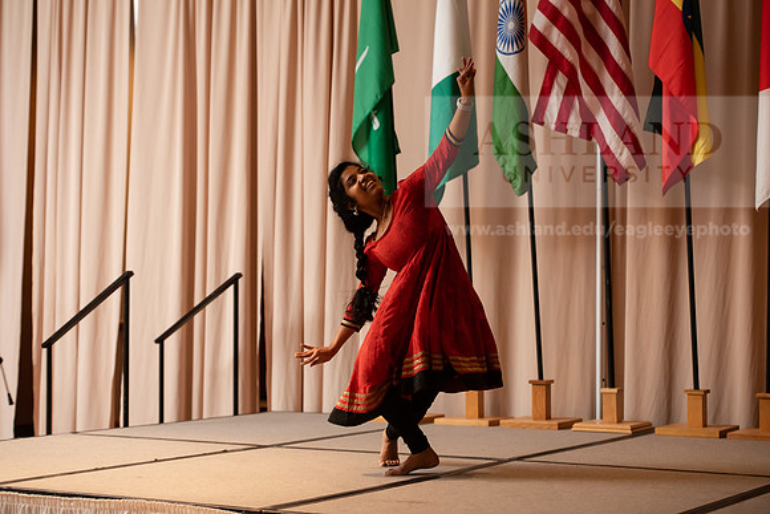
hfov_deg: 25.4
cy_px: 257
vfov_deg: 17.1
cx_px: 385
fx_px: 1711
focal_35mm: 80
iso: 2000
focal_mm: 80
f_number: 3.5
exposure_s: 1/160
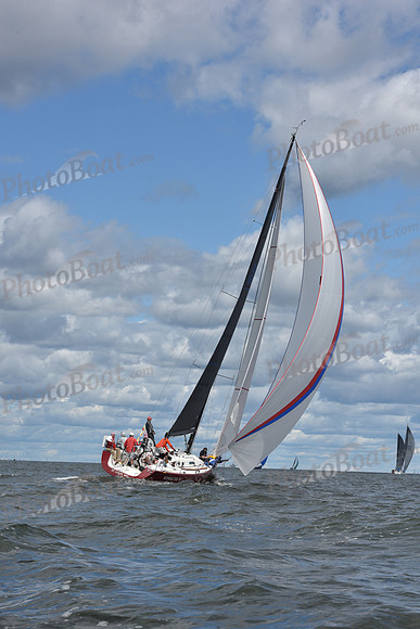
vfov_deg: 23.6
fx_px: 1504
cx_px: 210
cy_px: 314
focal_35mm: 86
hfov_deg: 15.9
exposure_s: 1/800
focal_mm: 86
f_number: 11
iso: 250
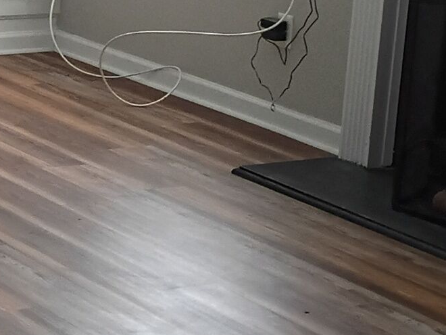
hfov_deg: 13.8
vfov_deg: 10.8
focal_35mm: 135
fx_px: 1739
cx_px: -212
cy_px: -55
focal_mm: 4.27
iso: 551
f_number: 1.8
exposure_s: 1/60
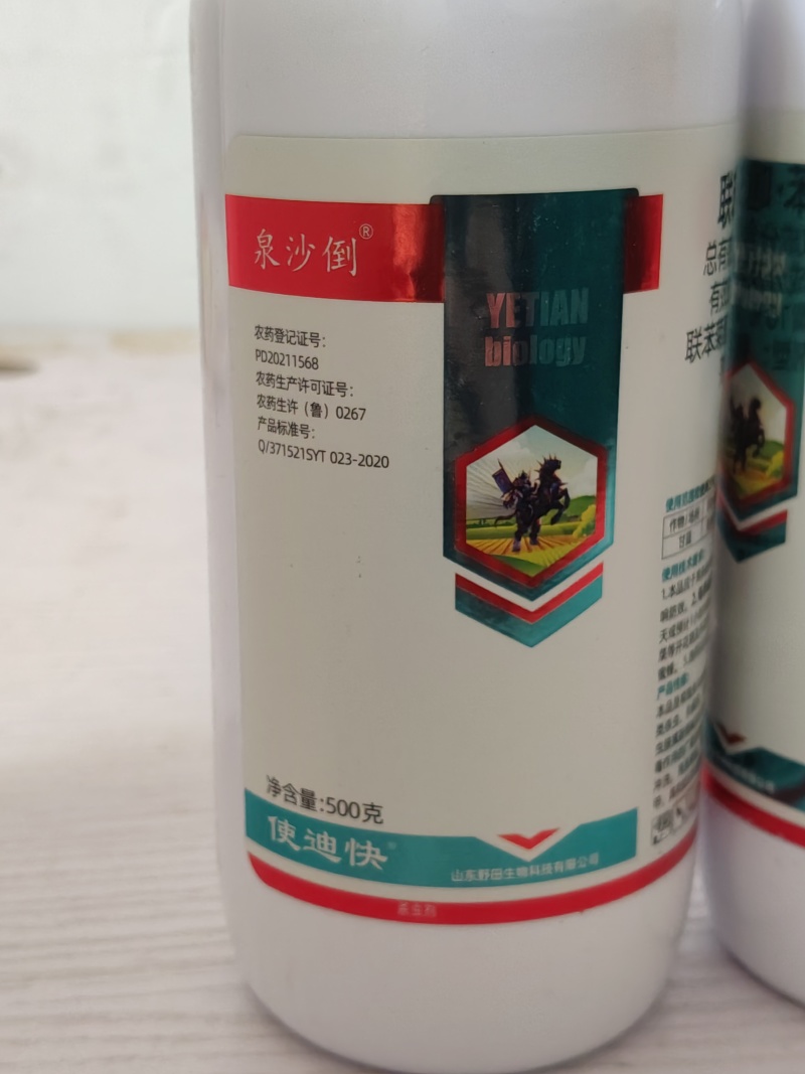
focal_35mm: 51
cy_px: 537
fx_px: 1582
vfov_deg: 37.5
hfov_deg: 28.6
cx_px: 402
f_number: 1.88
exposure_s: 1/100
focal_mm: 4.84
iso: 979
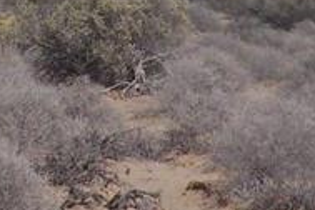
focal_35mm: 1175
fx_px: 10280
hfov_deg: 1.8
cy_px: -125
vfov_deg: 1.2
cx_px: 0
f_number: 4.5
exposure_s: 1/1000
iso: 64
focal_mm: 34.6
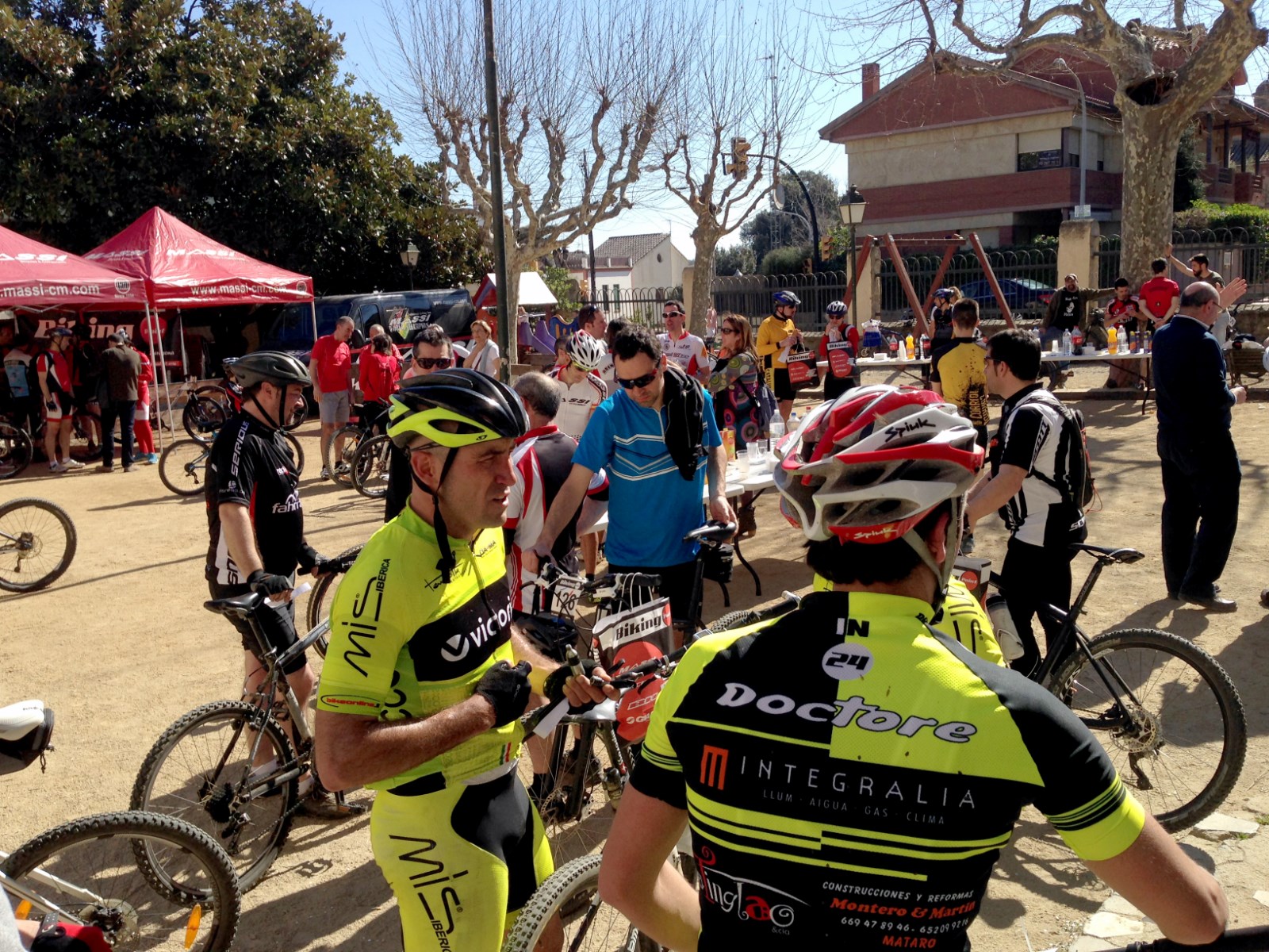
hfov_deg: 55.4
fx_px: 1210
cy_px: 476
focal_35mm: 33
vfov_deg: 42.9
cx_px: 634
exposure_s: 1/1290
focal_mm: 4.12
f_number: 2.4
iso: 50
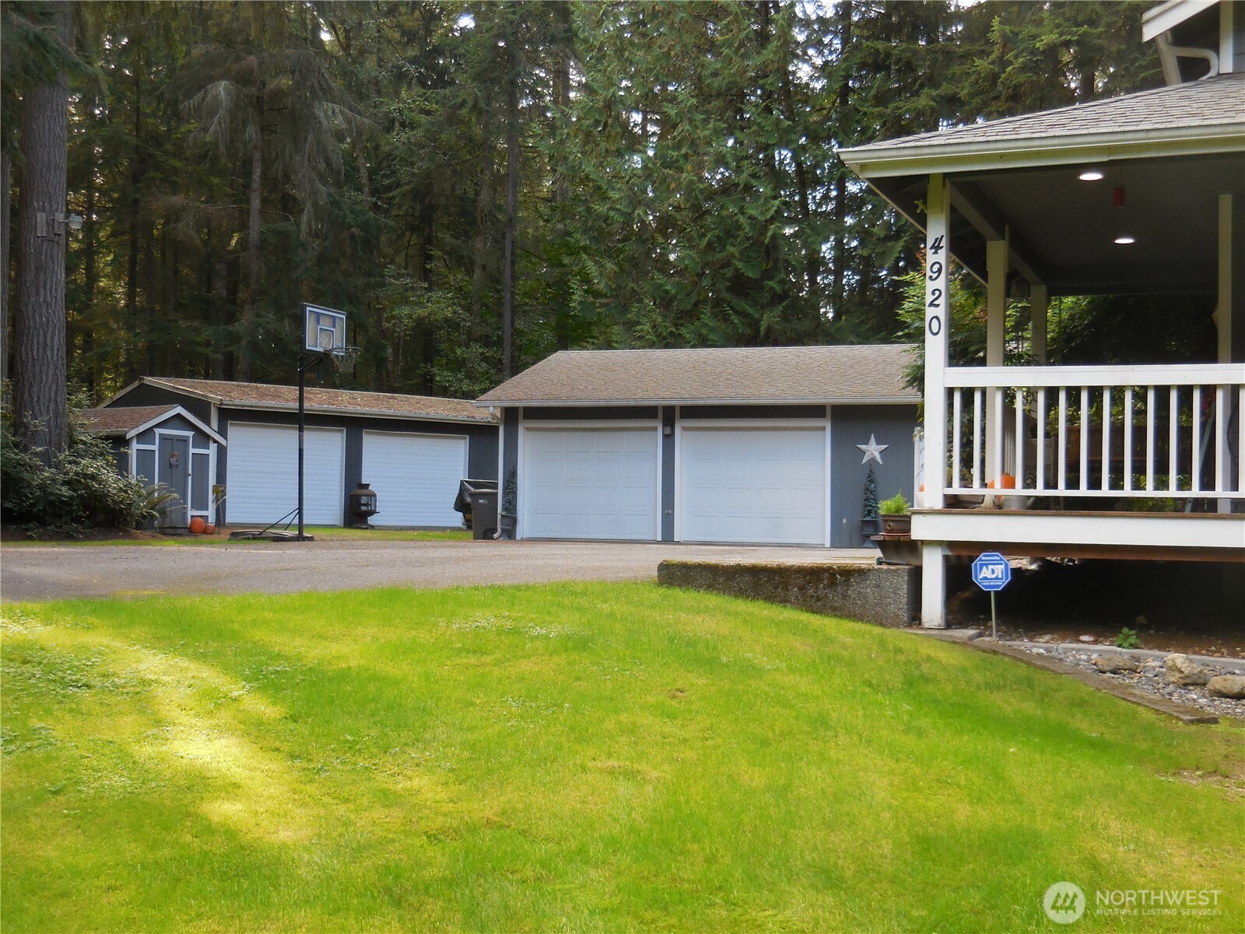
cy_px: 467
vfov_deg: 32.2
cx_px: 622
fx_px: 1618
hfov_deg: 42.1
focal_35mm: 45
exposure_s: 1/60
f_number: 4.2
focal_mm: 8.1
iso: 200
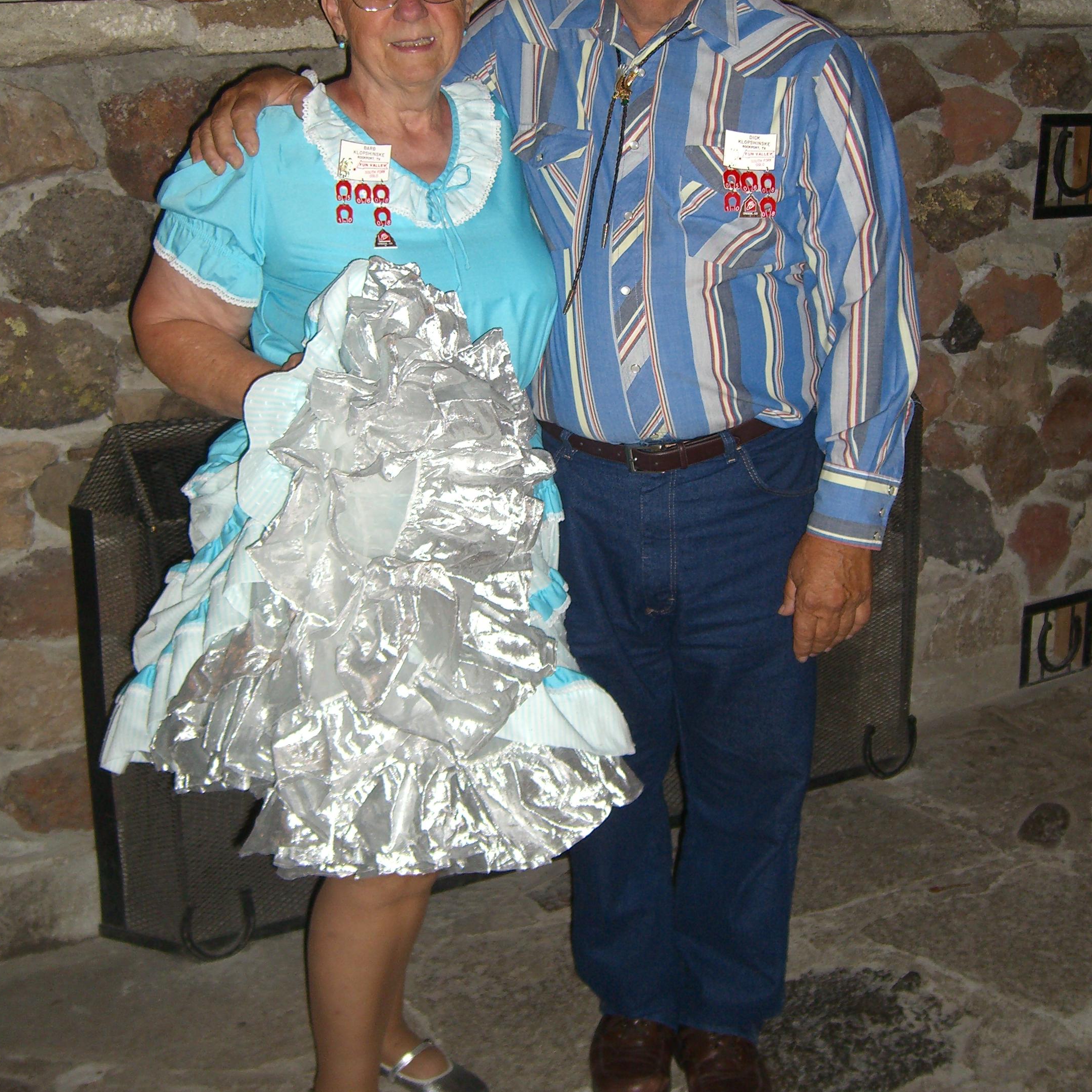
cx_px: 556
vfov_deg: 35.2
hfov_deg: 35.4
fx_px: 1713
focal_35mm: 48
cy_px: 412
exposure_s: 1/60
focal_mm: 7.9
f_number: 2.8
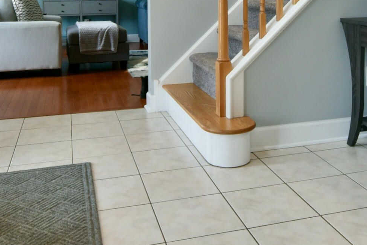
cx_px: 219
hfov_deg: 45.2
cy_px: -2
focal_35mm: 43
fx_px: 438
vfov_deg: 29.1
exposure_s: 1/25
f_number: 11
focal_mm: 14
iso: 800
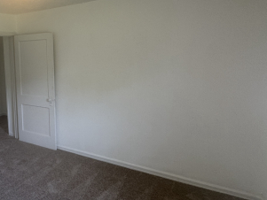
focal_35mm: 31
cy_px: 73
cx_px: 8
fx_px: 239
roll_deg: +3.8
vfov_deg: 45.0
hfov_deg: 49.1
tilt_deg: -5.3
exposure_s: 1/120
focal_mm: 2.22
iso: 80
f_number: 2.2
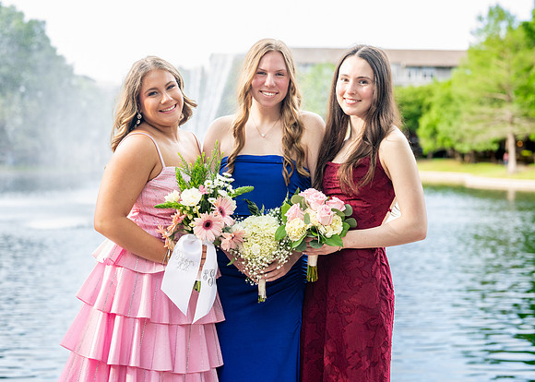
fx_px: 925
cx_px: 260
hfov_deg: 32.3
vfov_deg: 23.3
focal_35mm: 61
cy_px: 174
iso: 250
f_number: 2.5
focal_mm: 50
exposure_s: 1/320
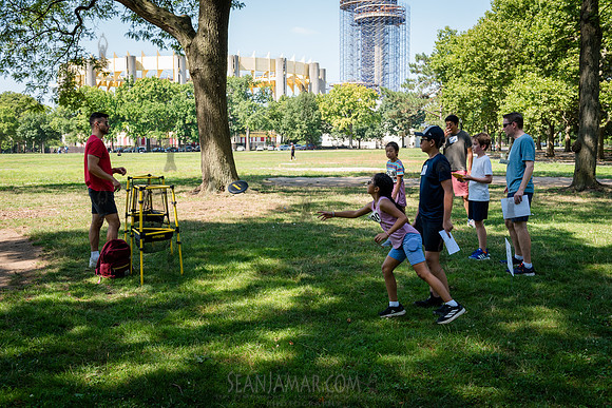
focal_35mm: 38
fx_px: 646
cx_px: 306
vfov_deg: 35.1
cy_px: 204
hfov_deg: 50.7
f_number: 4.5
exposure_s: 1/320
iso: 200
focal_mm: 38
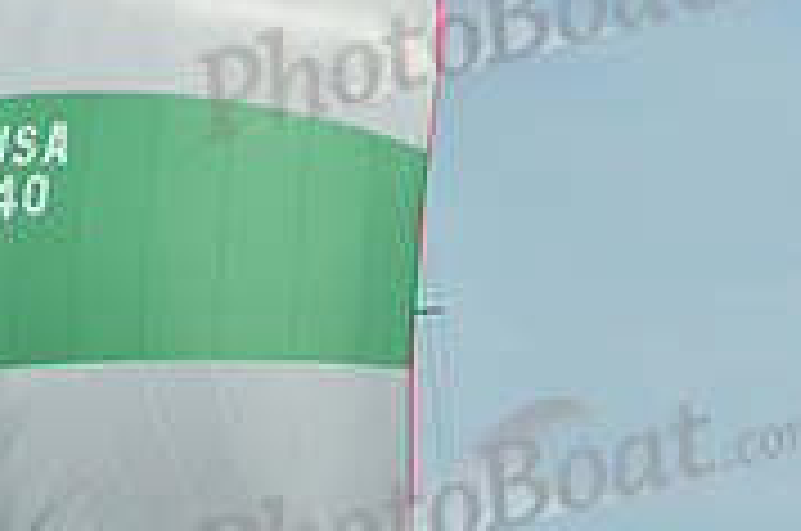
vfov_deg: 4.1
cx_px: -34
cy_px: 324
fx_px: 7396
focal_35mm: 333
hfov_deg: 6.2
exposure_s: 1/1250
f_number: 10
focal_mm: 102
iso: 320
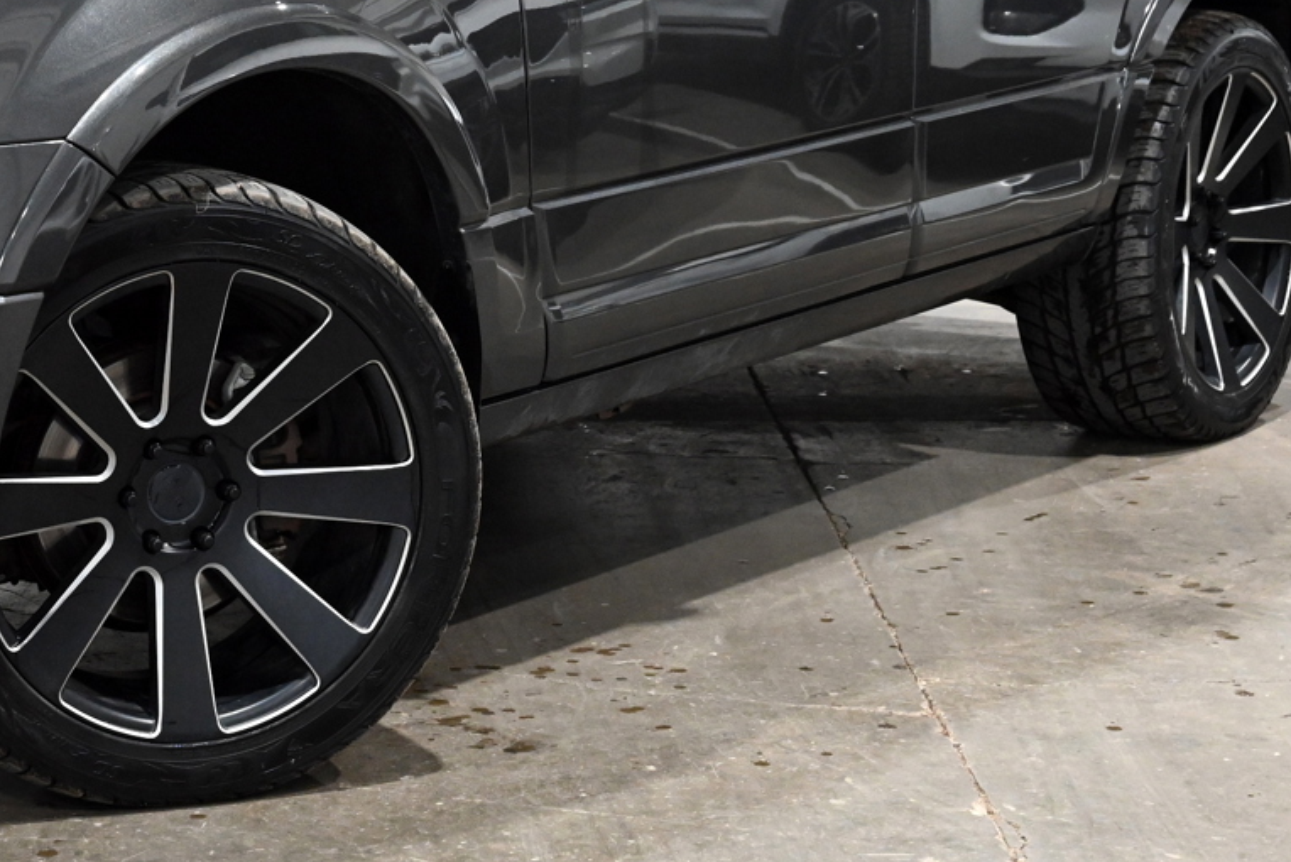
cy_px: 157
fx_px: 3874
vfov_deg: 12.6
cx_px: 130
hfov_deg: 18.6
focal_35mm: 108
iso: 4000
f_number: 7.1
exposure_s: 1/80
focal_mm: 51
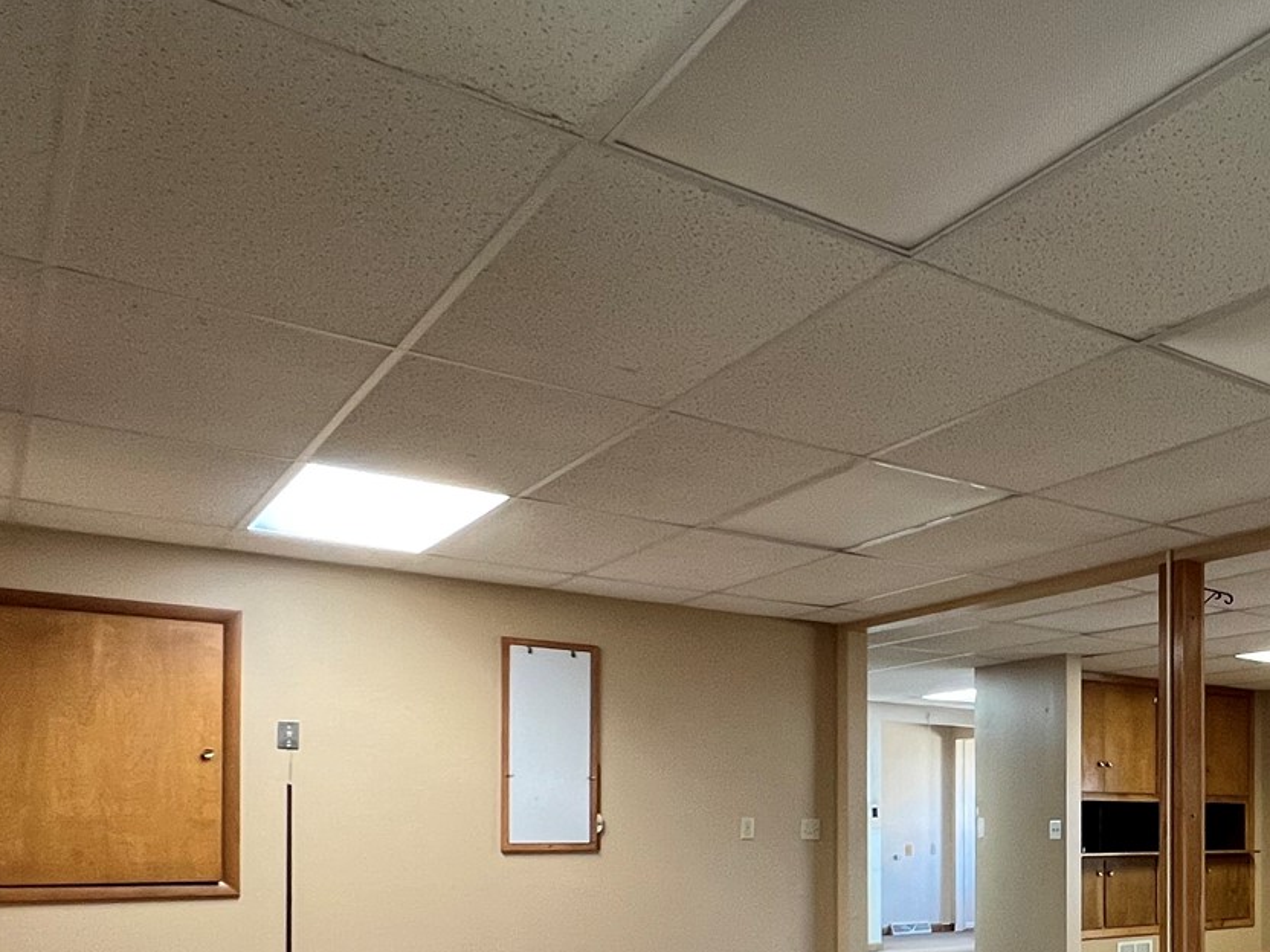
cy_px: 816
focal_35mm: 32
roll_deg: +0.3
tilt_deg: +0.5
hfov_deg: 49.7
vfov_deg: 41.4
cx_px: 1172
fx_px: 1174
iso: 250
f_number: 1.8
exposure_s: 1/60
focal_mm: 1.57
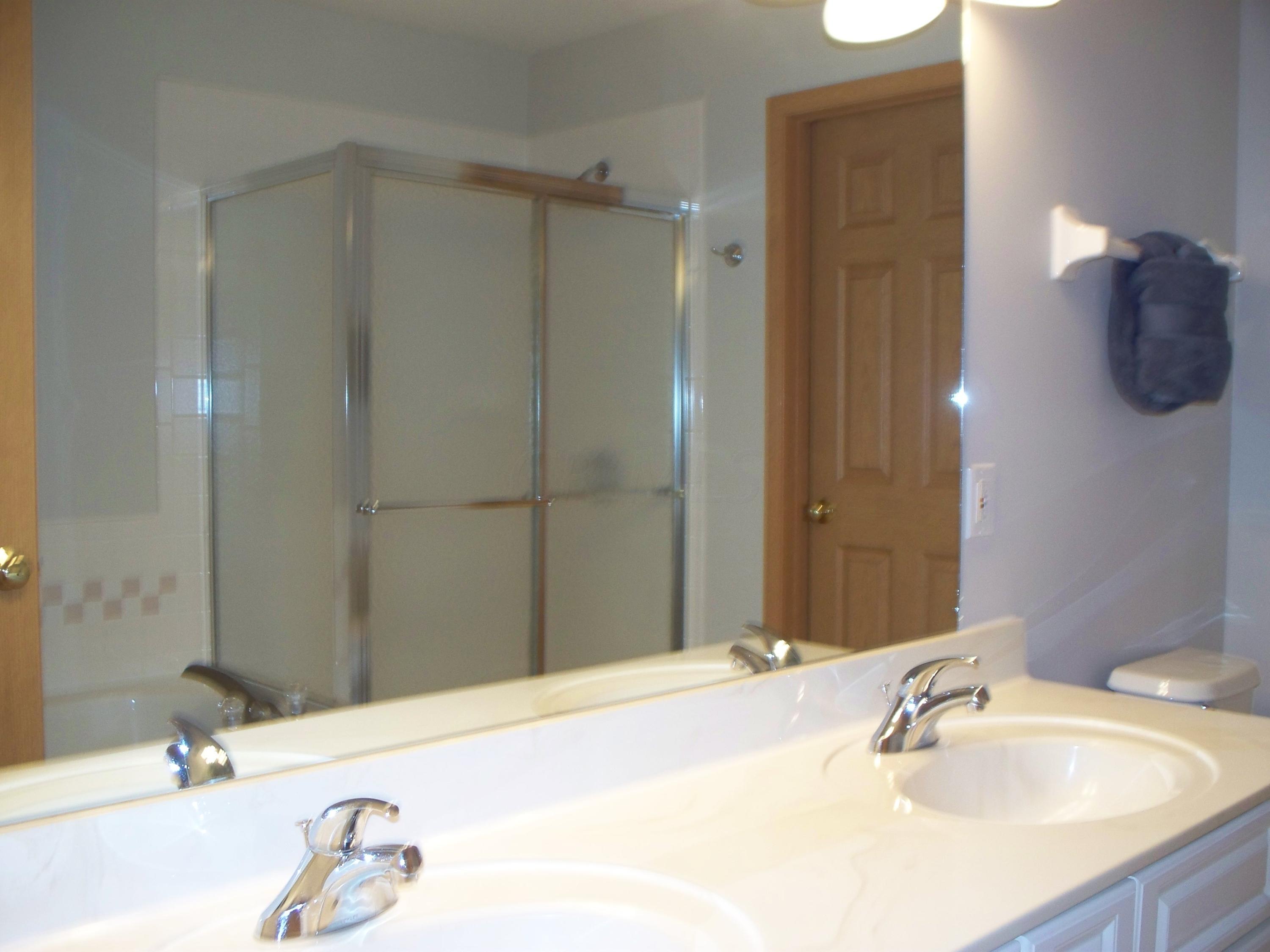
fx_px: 1321
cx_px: 635
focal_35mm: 36
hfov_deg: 51.4
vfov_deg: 39.7
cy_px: 476
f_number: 2.8
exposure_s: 1/50
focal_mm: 7.54
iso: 200
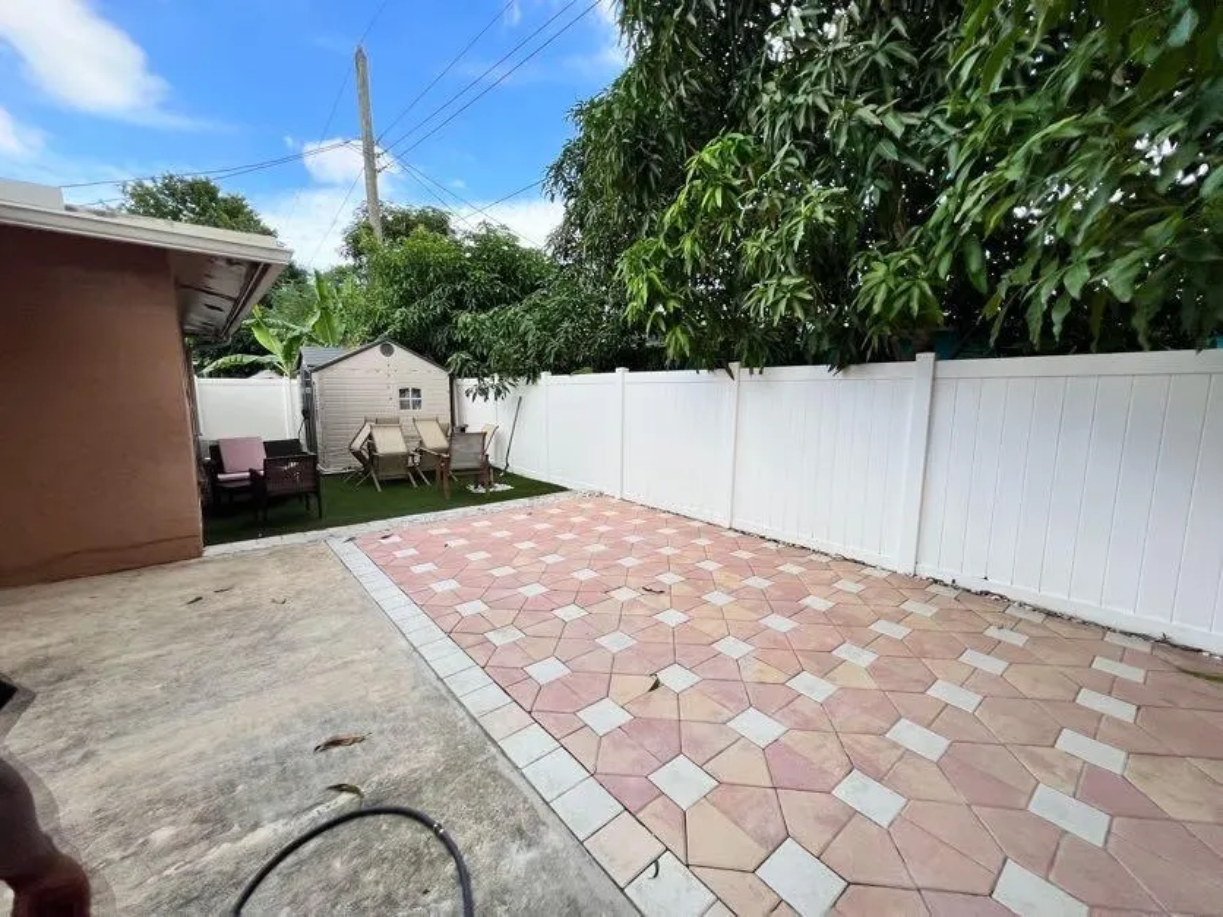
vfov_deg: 89.9
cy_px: 458
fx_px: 459
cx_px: 612
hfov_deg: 106.2
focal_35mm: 13
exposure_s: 1/380
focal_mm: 1.57
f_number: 1.8
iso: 32
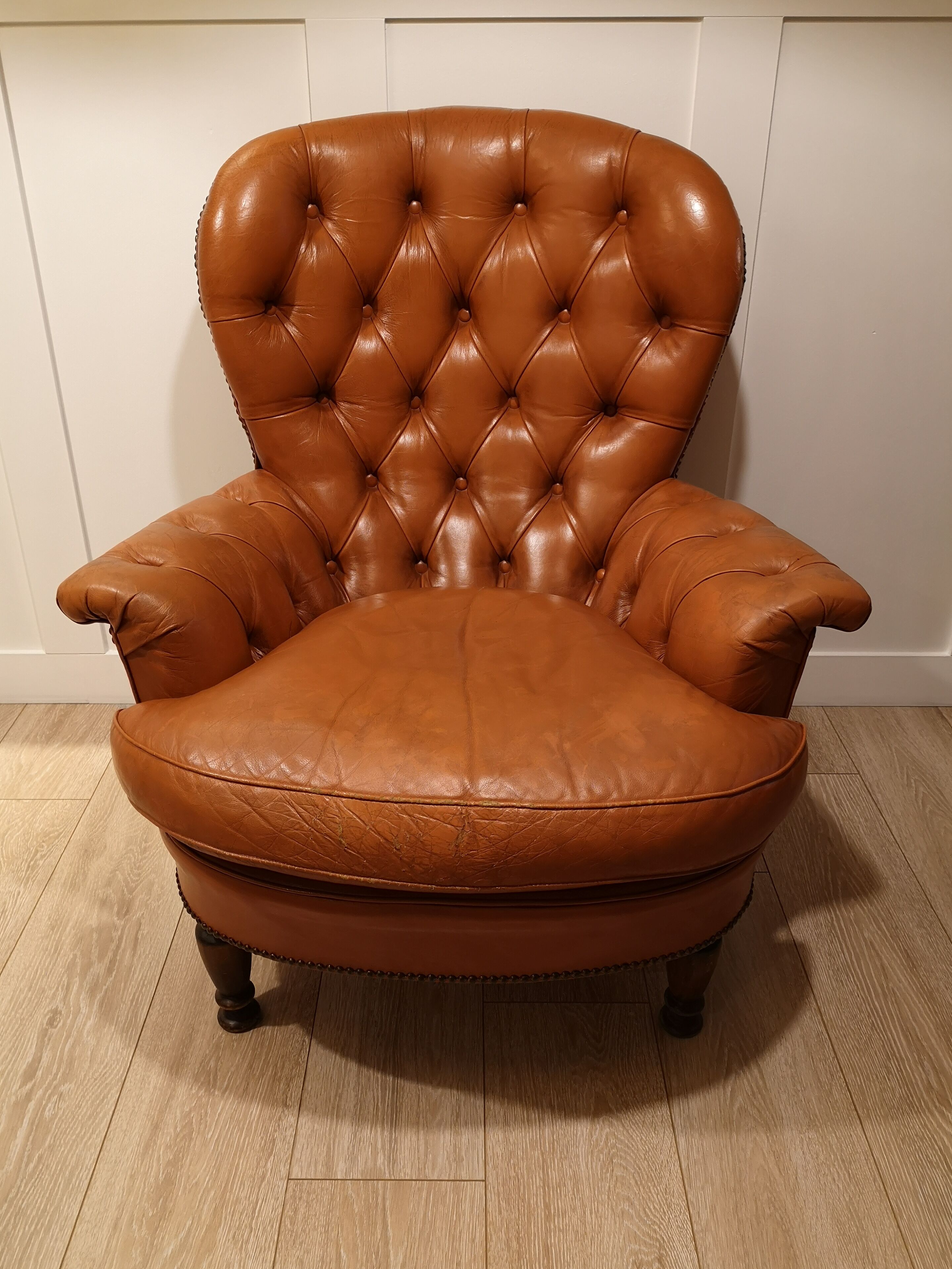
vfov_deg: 63.4
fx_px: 1027
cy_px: 626
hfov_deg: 49.7
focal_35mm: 28
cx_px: 461
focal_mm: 3.95
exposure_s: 1/33.3
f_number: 1.8
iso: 160
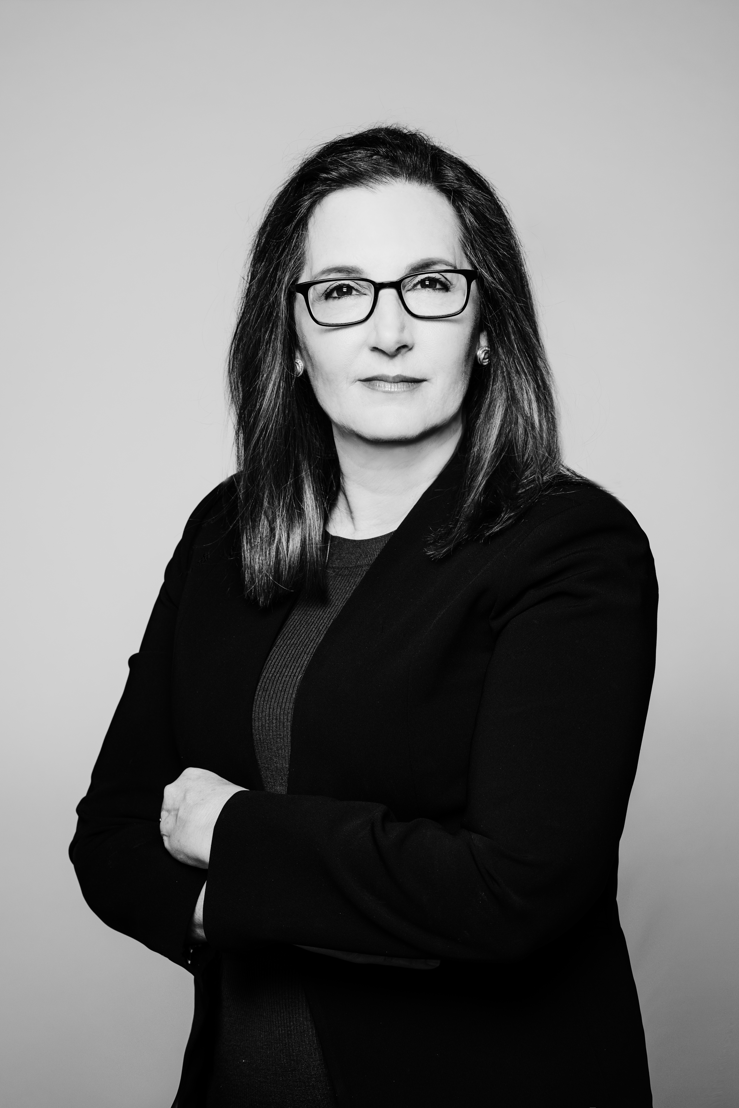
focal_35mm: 85
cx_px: 370
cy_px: 554
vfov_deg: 23.9
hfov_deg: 16.1
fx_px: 2615
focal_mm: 85
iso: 100
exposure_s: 1/125
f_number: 8
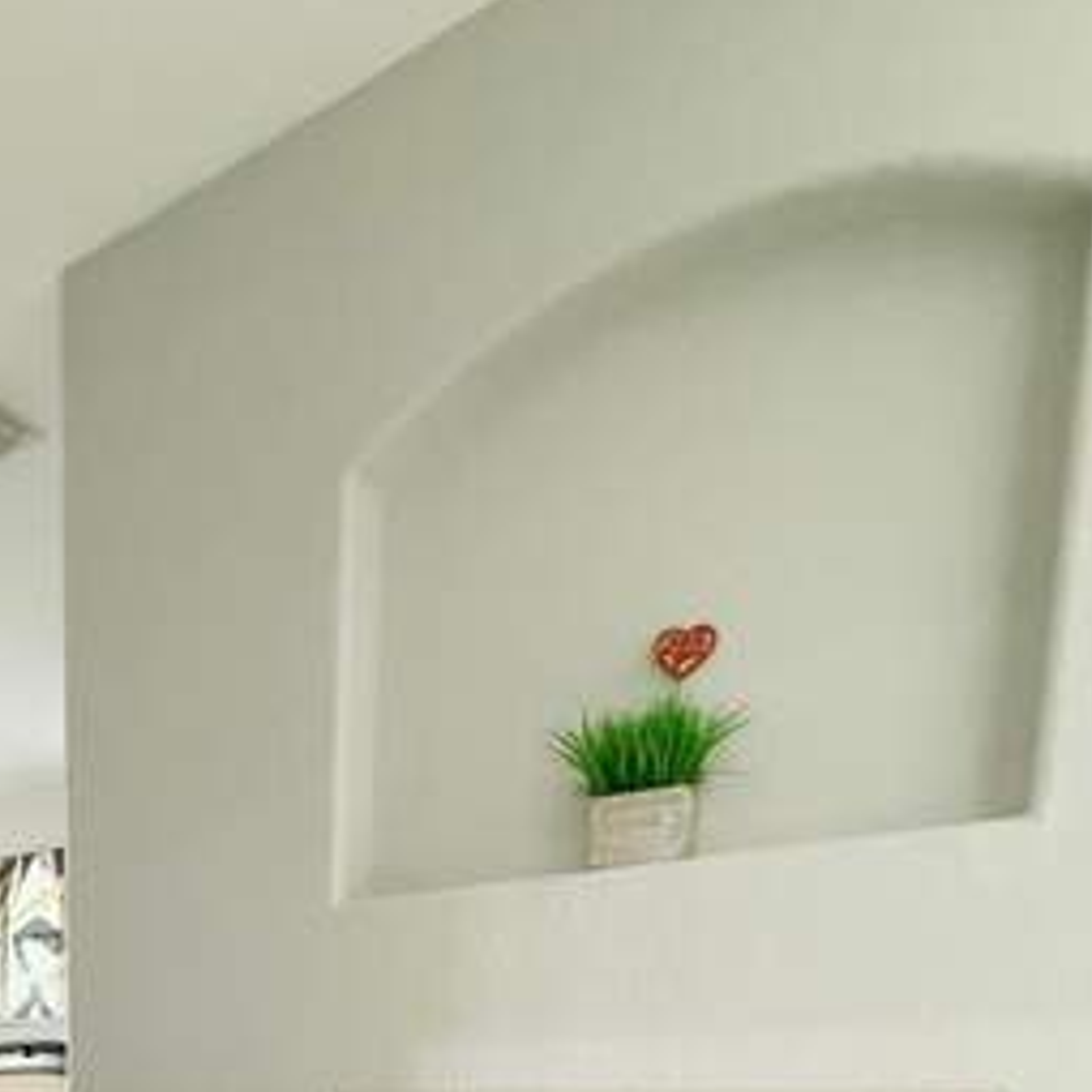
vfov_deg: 39.6
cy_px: 1276
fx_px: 1106
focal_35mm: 31
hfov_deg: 47.8
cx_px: 133
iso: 1000
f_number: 2.2
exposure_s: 1/60
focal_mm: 2.22
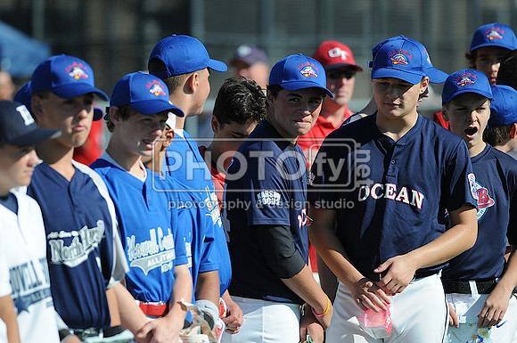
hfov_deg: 4.6
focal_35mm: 450
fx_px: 6453
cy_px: 172
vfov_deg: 3.0
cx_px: 258
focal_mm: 300
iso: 200
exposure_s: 1/1600
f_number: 4
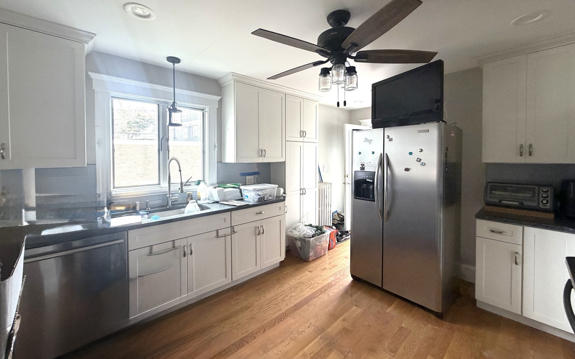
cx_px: 286
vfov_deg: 74.6
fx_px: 235
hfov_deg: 101.5
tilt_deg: -1.6
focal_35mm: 15
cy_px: 161
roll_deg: +0.4
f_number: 2.2
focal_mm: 2.22
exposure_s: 1/121
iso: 320
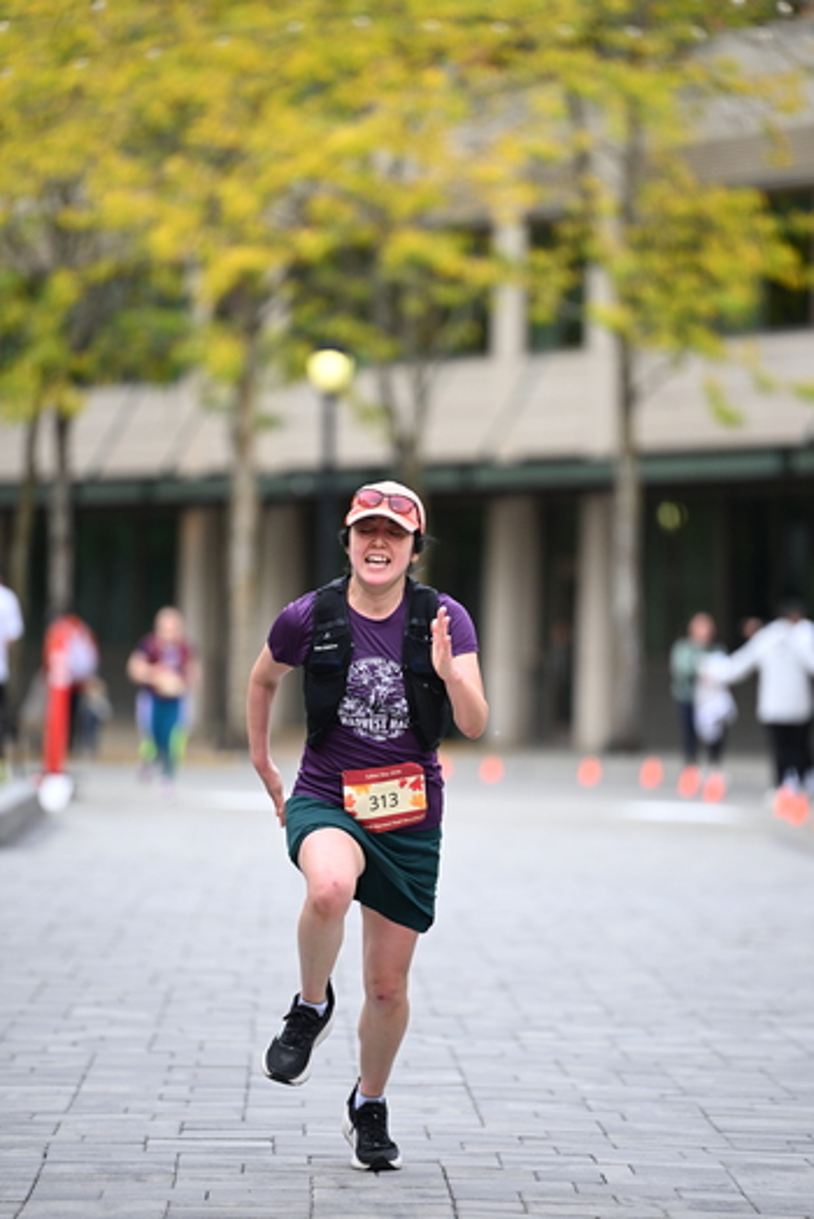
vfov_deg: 9.8
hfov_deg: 6.6
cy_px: 603
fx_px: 7113
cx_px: 413
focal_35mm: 210
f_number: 2.8
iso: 640
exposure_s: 1/2000
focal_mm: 200
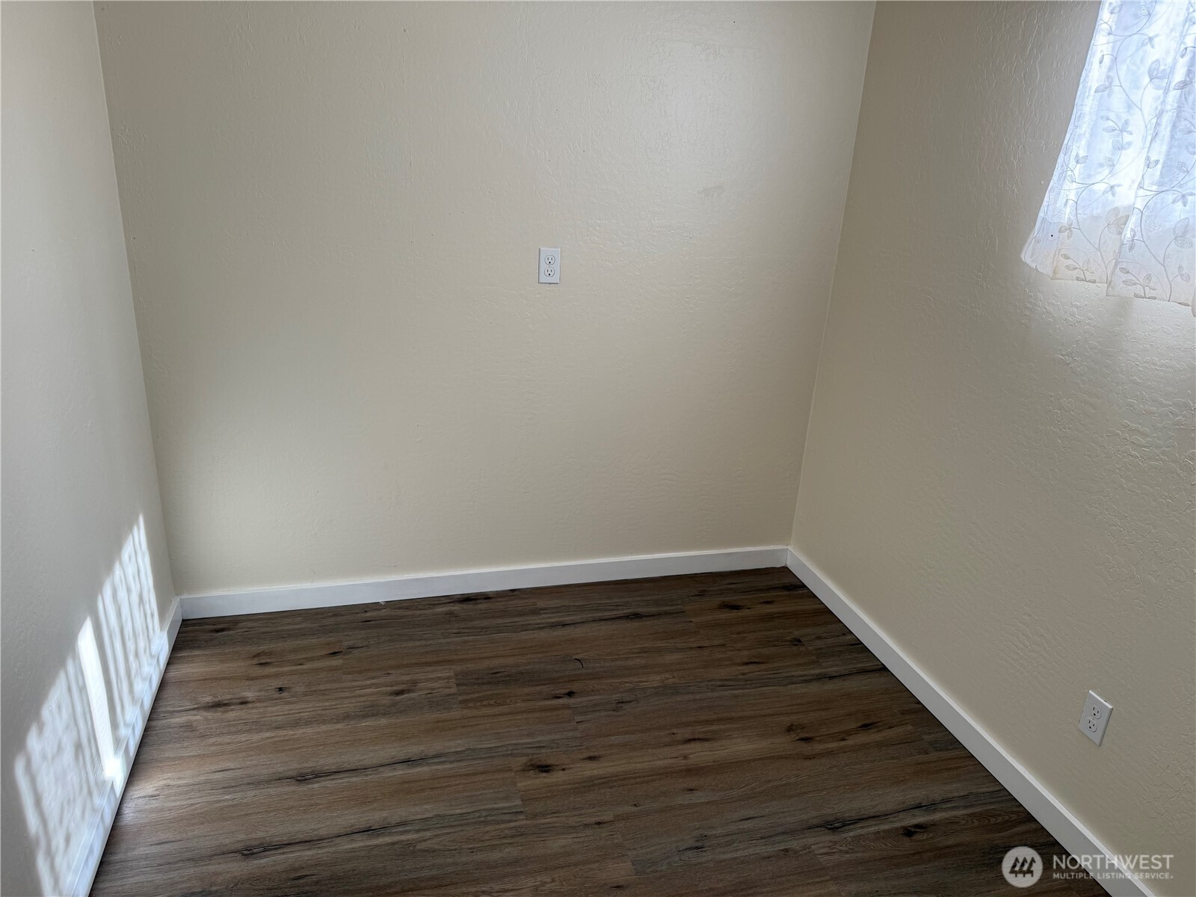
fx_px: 829
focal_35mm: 24
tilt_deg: -19.8
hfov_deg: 71.6
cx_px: 598
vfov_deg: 56.8
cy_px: 448
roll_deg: -4.7
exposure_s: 1/287
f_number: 1.78
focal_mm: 6.76
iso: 64
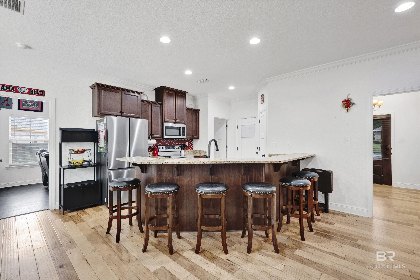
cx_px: 210
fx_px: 181
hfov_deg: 98.5
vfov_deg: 75.5
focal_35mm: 16
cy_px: 140
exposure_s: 1/5
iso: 400
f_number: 11
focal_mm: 15.5
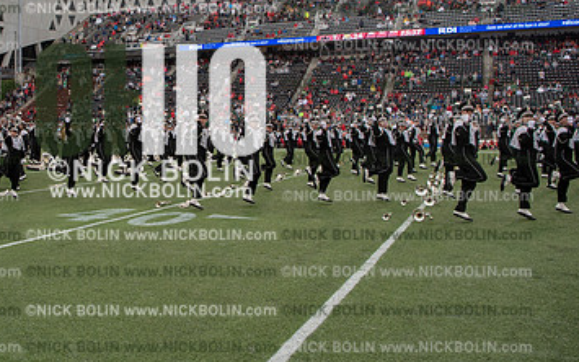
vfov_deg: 31.8
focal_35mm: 40
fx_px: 631
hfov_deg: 47.6
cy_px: 121
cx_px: 150
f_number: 3.5
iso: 250
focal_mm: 24
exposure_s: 1/800
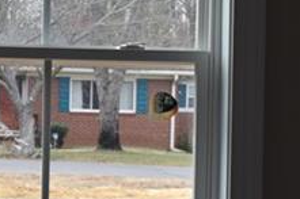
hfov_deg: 10.5
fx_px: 1624
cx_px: 71
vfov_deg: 7.0
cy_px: 172
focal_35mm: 195
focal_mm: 28
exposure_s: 1/250
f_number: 8
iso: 400
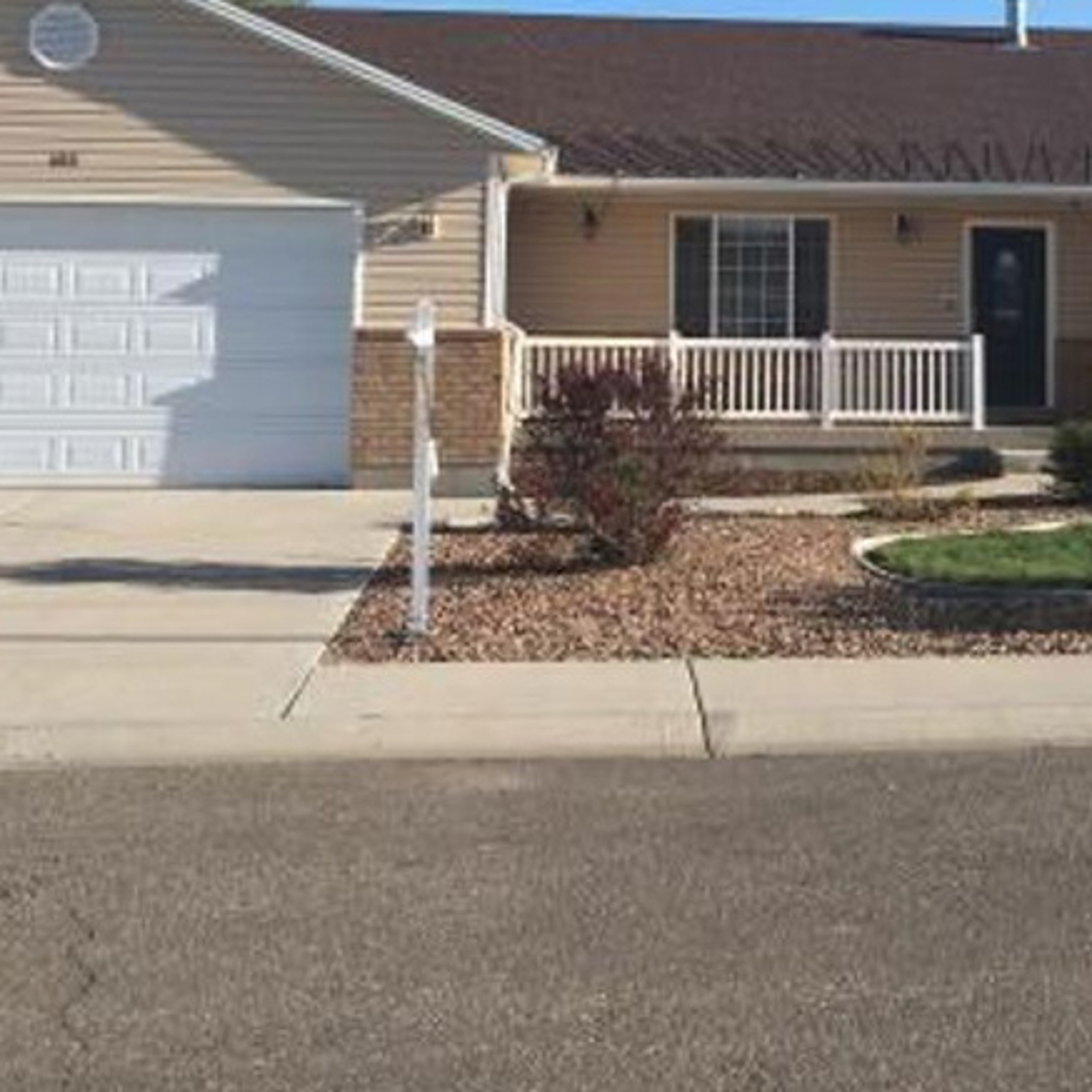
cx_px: 830
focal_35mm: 60
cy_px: 182
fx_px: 2141
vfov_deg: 27.9
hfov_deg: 28.2
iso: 25
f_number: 2.2
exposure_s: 1/1068
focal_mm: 4.15
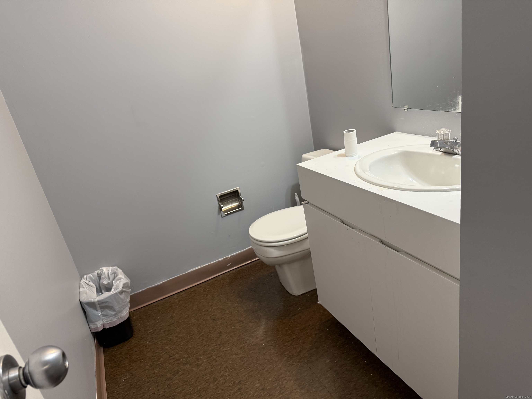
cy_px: 200
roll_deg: +10.8
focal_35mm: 24
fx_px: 369
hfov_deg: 71.6
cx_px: 266
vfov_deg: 56.8
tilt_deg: -20.7
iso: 200
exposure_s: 1/120
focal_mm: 6.76
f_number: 1.78
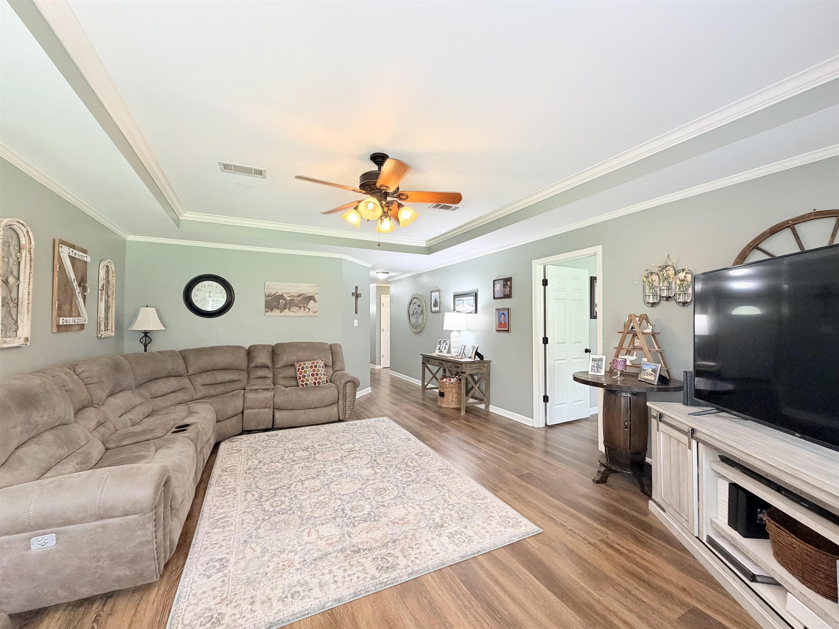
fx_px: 339
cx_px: 420
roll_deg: +0.3
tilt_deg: +1.3
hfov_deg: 102.1
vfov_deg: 85.7
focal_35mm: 14
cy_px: 314
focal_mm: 2.22
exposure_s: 1/60
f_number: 2.2
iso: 250
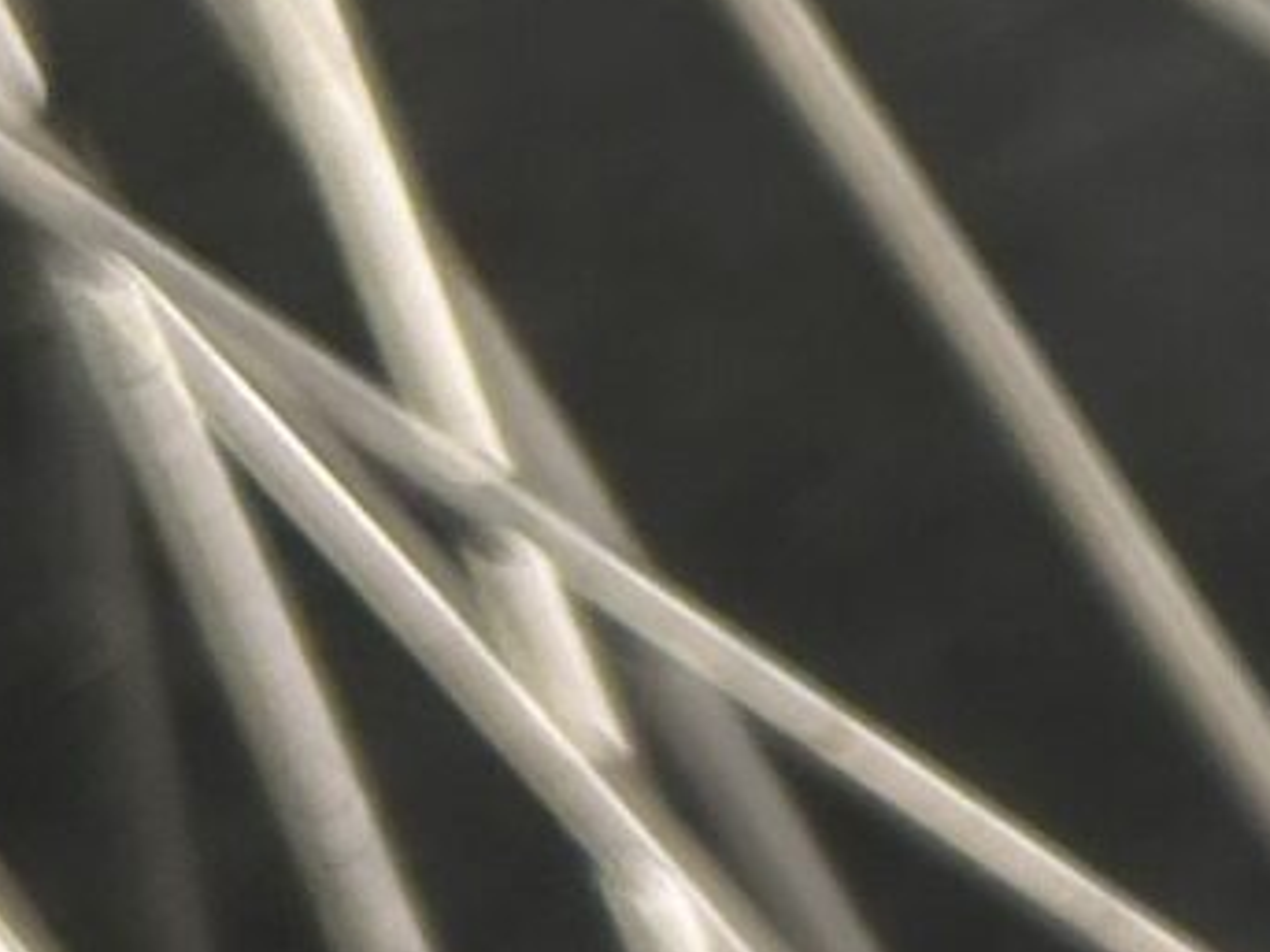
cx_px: 3799
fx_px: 7115
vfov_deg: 7.6
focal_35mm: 194
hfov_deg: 8.5
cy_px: 685
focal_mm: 5.7
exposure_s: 1/100
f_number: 1.5
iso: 64
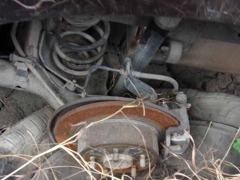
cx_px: 123
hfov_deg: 50.1
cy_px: 126
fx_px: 256
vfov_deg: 38.0
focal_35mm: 37
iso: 80
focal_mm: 4.3
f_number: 3.3
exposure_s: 1/45
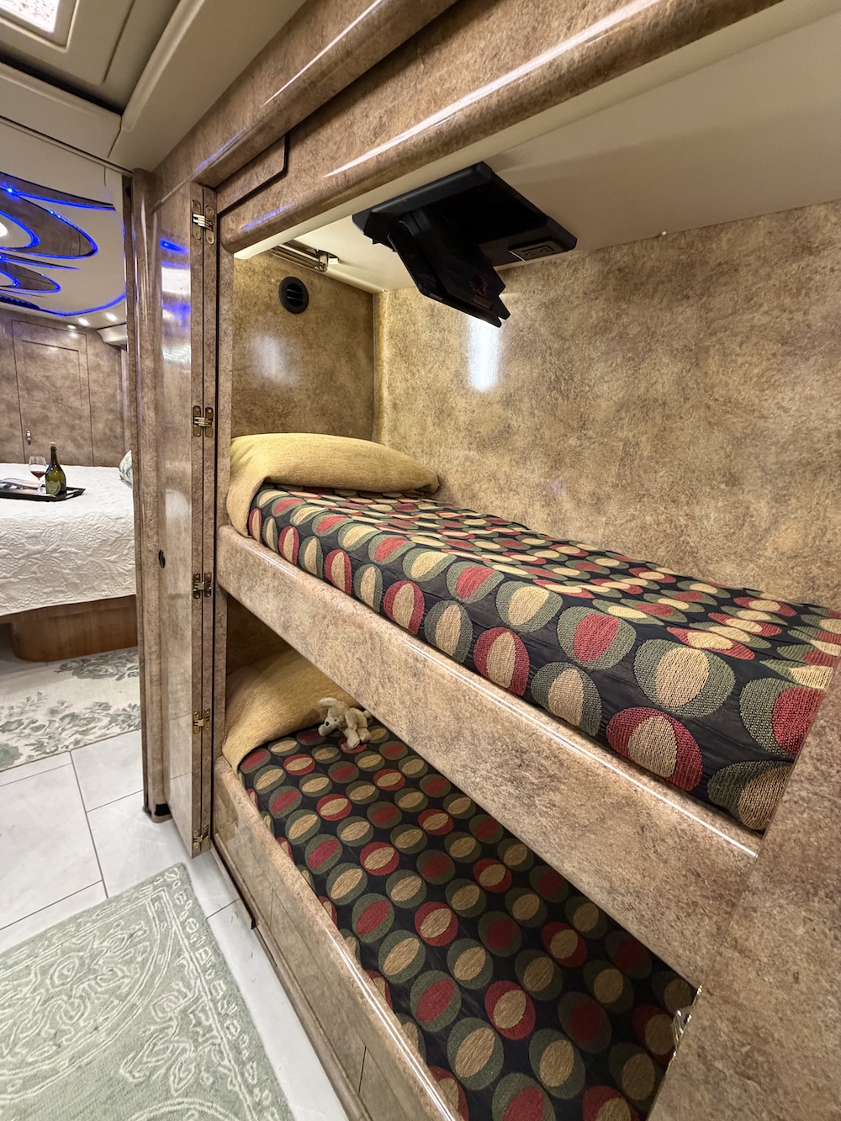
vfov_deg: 102.1
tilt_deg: -14.9
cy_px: 560
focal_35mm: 14
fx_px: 453
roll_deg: -7.5
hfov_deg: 85.7
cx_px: 420
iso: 400
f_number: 2.2
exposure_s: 1/53
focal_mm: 2.22
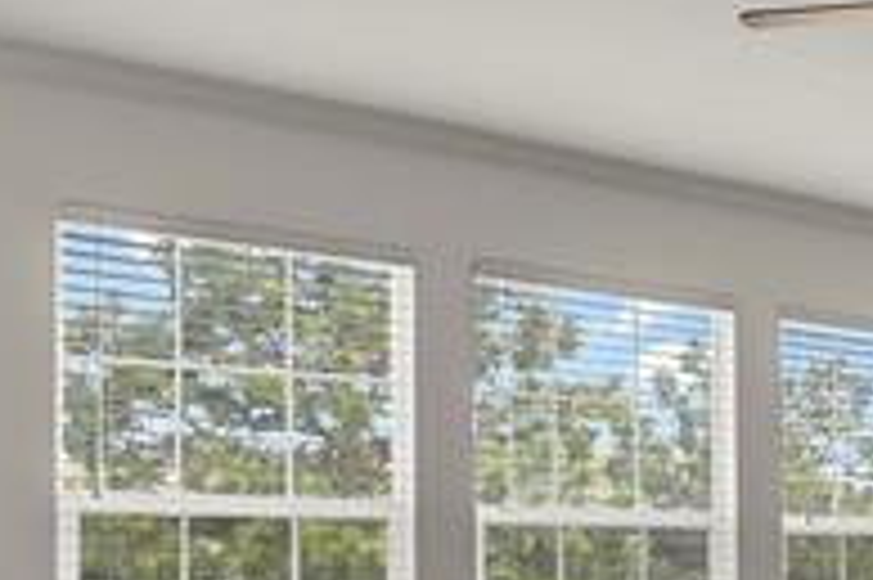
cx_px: 950
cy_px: 589
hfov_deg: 31.8
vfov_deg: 23.1
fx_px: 1357
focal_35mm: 56
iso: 1250
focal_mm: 17
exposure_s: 1/20
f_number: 8
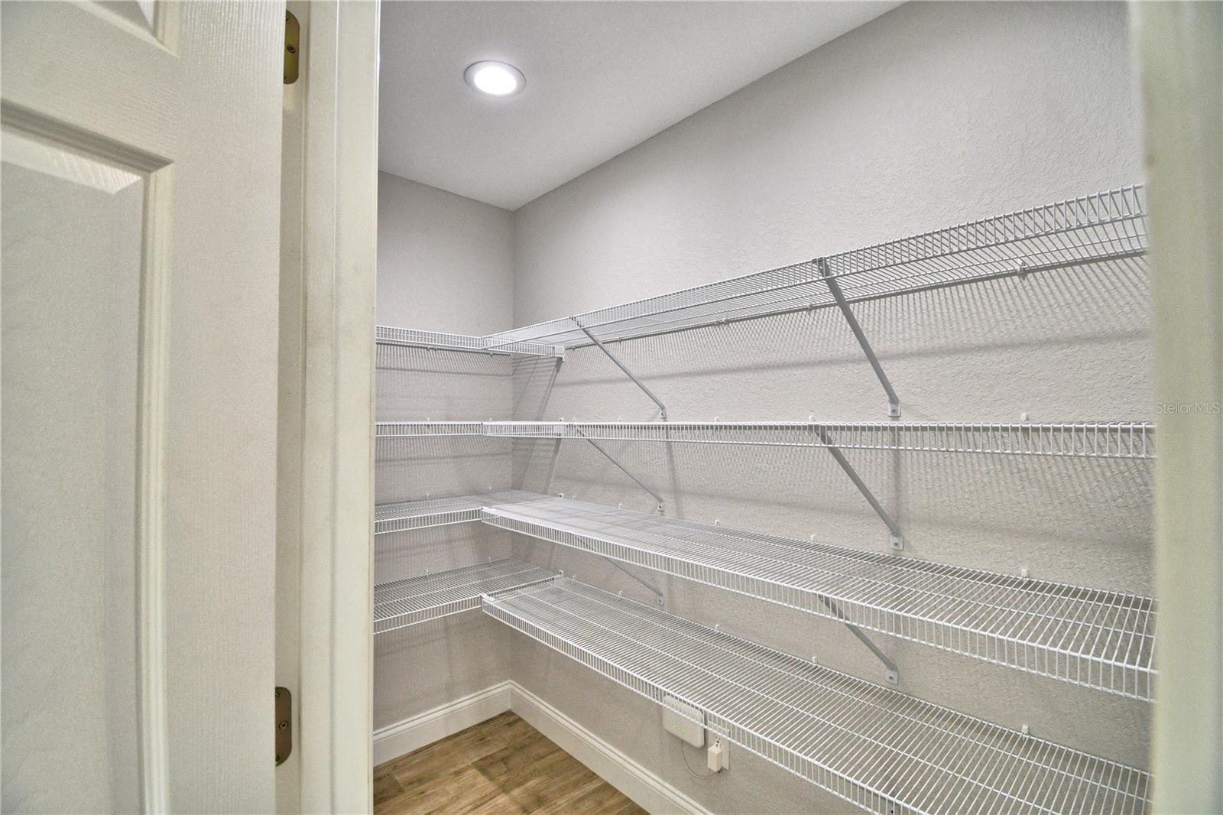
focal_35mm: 15
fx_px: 509
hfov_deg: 100.4
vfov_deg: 77.3
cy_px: 408
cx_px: 612
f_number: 4.5
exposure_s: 1/125
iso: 360
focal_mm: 10
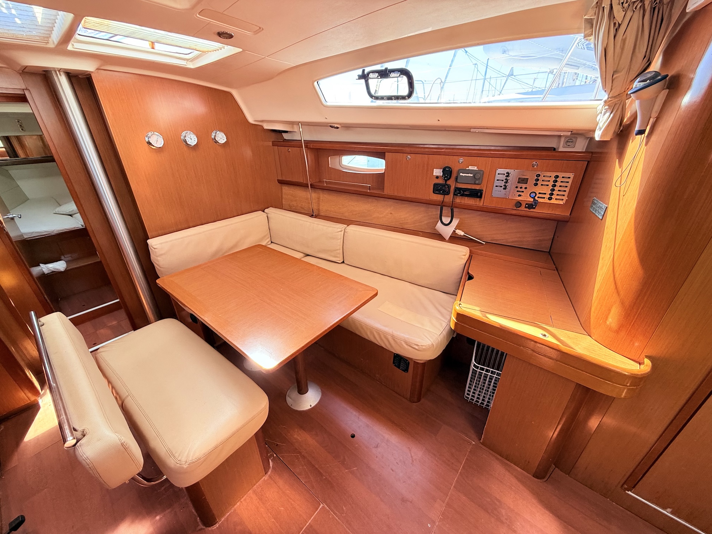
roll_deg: +1.2
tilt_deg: -26.7
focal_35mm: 14
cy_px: 267
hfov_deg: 102.1
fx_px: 288
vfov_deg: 85.7
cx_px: 356
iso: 125
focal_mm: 2.22
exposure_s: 1/99
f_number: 2.2
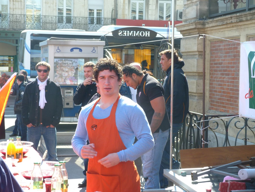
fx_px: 545
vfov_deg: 19.9
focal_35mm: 74
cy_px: 97
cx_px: 127
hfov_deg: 26.3
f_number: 3.6
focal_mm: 13.2
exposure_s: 1/125
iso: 80
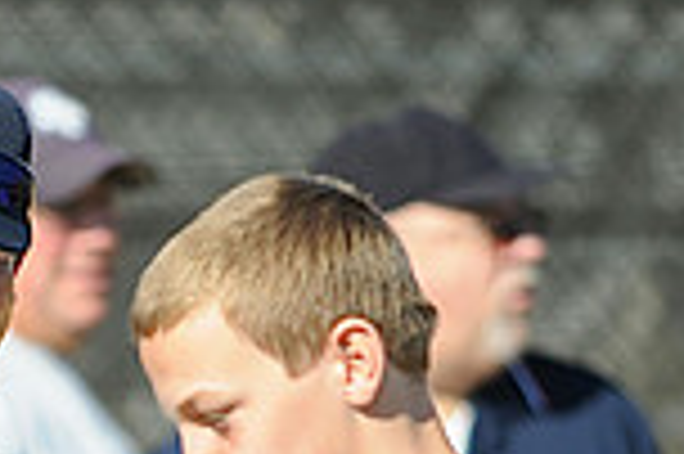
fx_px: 32625
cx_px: -230
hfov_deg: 1.2
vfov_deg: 0.8
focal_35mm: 1719
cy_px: 726
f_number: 4
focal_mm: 300
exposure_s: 1/1250
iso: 200
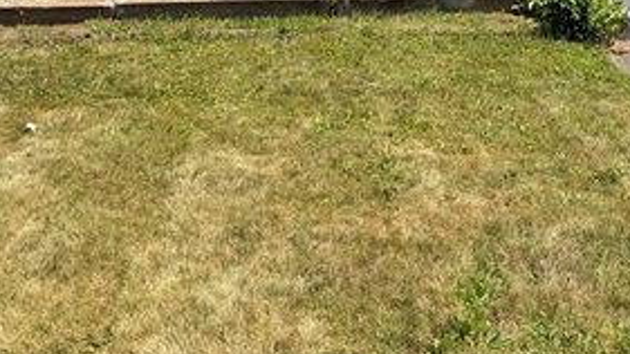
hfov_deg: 33.8
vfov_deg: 16.1
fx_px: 1036
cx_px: 343
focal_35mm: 62
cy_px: -304
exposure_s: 1/3759
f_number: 1.78
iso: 80
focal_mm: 6.76
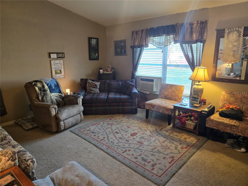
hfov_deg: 73.9
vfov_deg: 58.9
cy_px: 93
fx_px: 165
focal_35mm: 23
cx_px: 124
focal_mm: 5.4
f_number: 1.8
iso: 400
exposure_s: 1/120
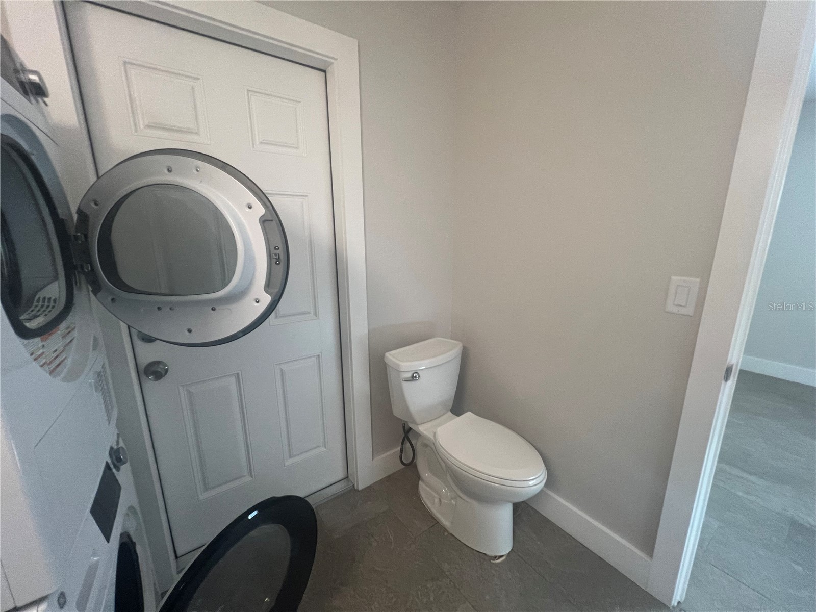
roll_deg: +0.7
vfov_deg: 89.9
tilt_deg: -13.1
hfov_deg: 106.2
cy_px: 306
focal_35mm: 13
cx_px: 408
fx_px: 306
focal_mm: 1.57
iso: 200
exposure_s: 1/120
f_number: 1.8
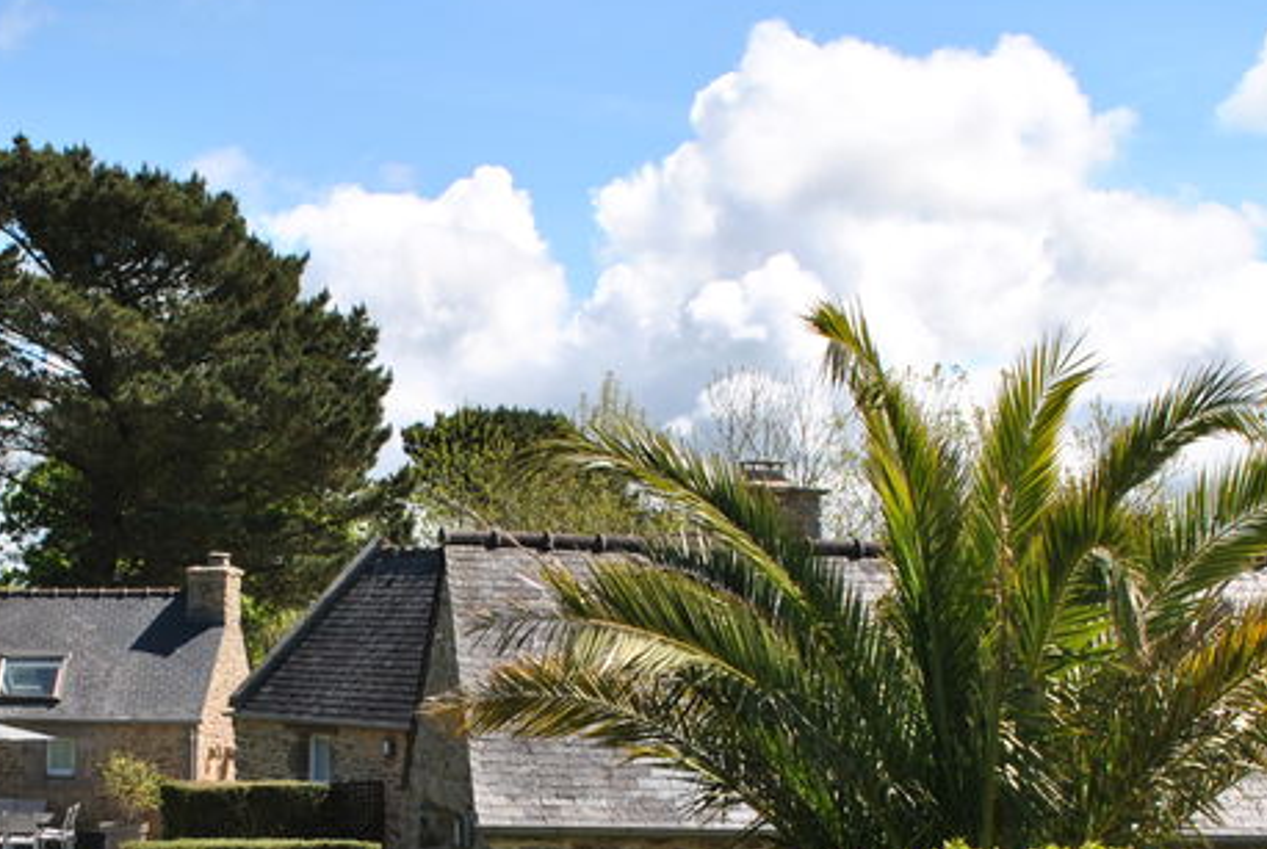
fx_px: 2538
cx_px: 368
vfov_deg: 18.7
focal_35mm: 72
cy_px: 731
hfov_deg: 27.8
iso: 100
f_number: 10
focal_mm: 22
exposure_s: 1/200
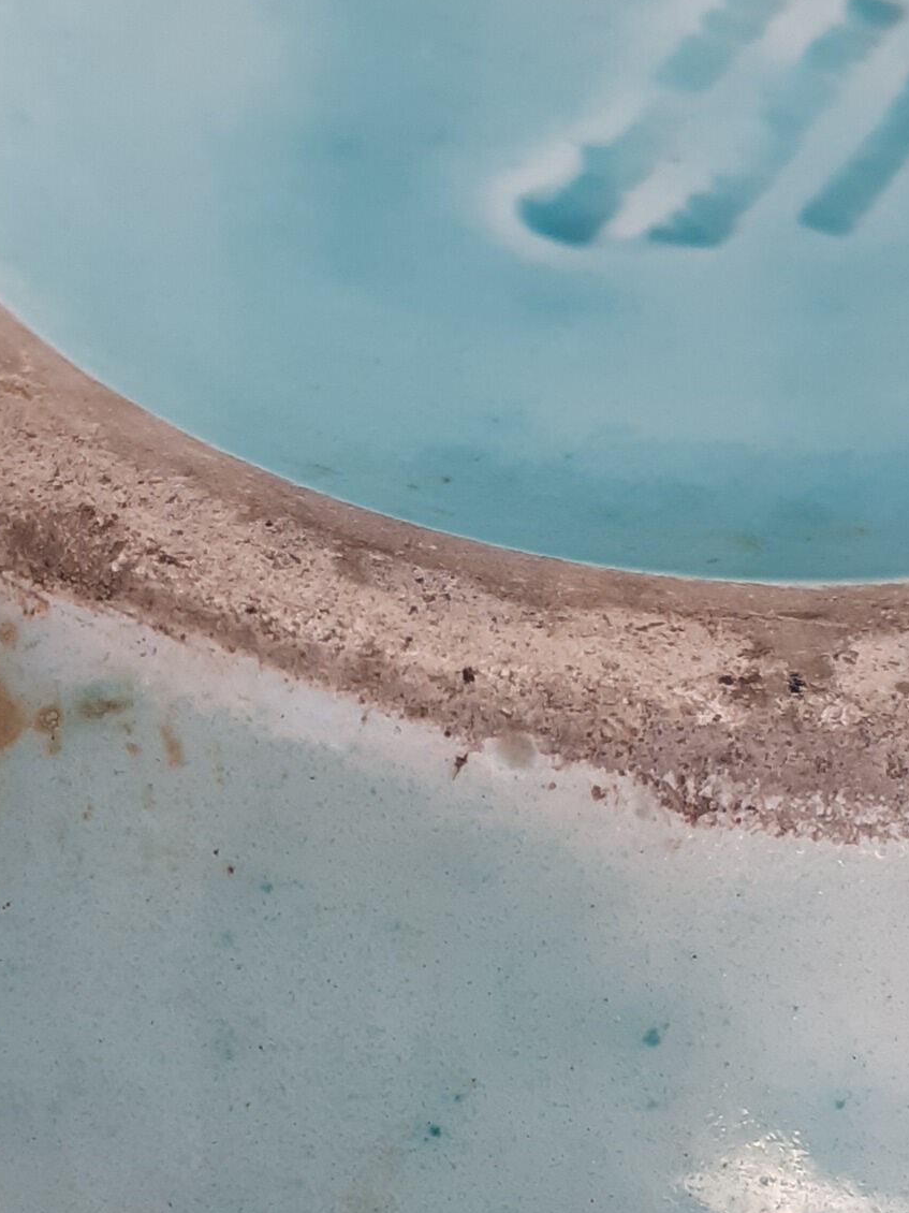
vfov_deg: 24.6
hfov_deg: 18.9
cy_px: 966
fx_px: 2732
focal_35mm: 78
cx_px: 375
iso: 64
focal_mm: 3.6
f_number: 1.9
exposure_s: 1/50
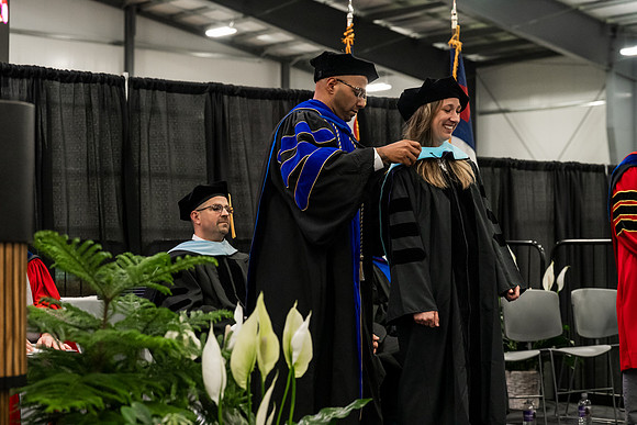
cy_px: 212
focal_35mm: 76
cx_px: 318
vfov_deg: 18.0
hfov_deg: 26.6
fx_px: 1345
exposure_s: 1/250
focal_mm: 76
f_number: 5
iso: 6400
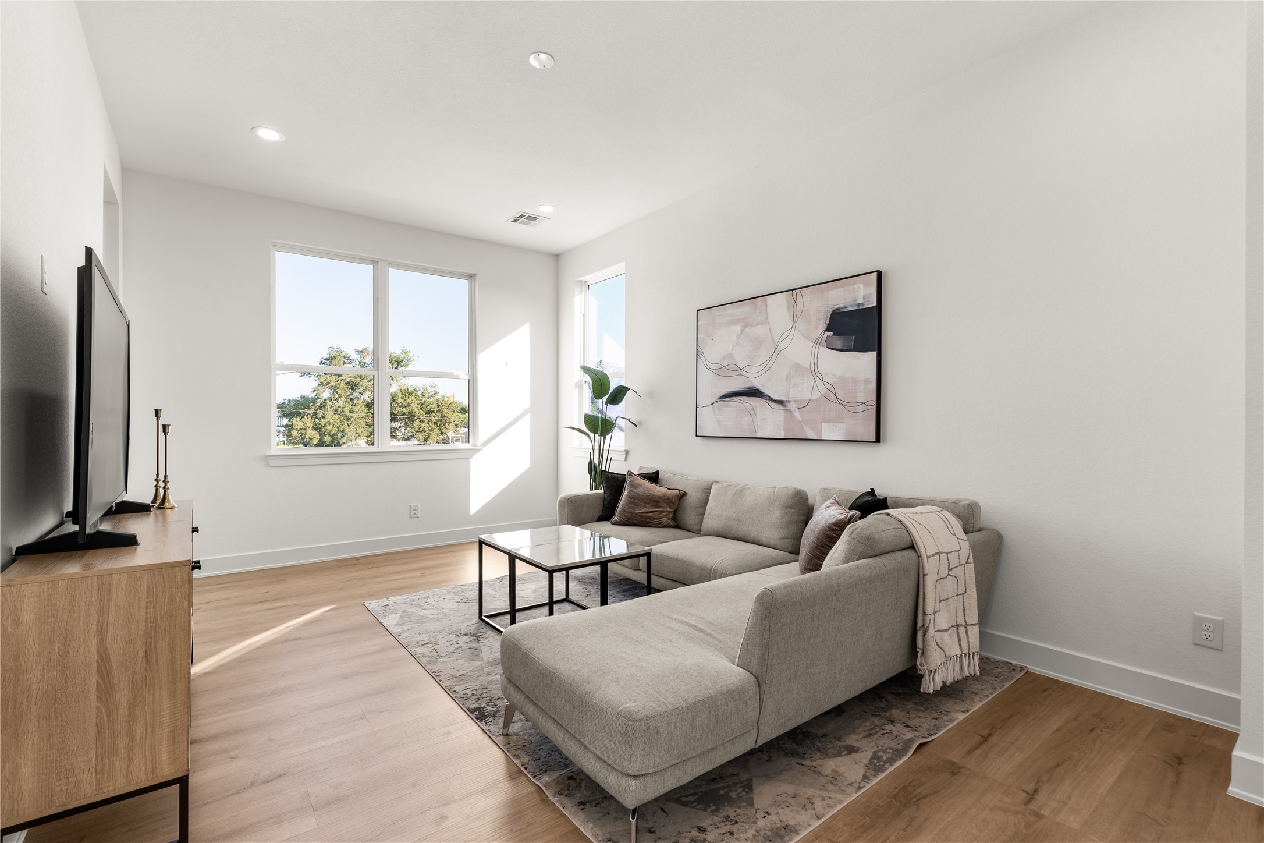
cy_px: 422
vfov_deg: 73.7
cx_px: 632
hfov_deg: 96.7
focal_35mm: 16
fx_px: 562
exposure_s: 1/2.5
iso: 200
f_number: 9
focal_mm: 16
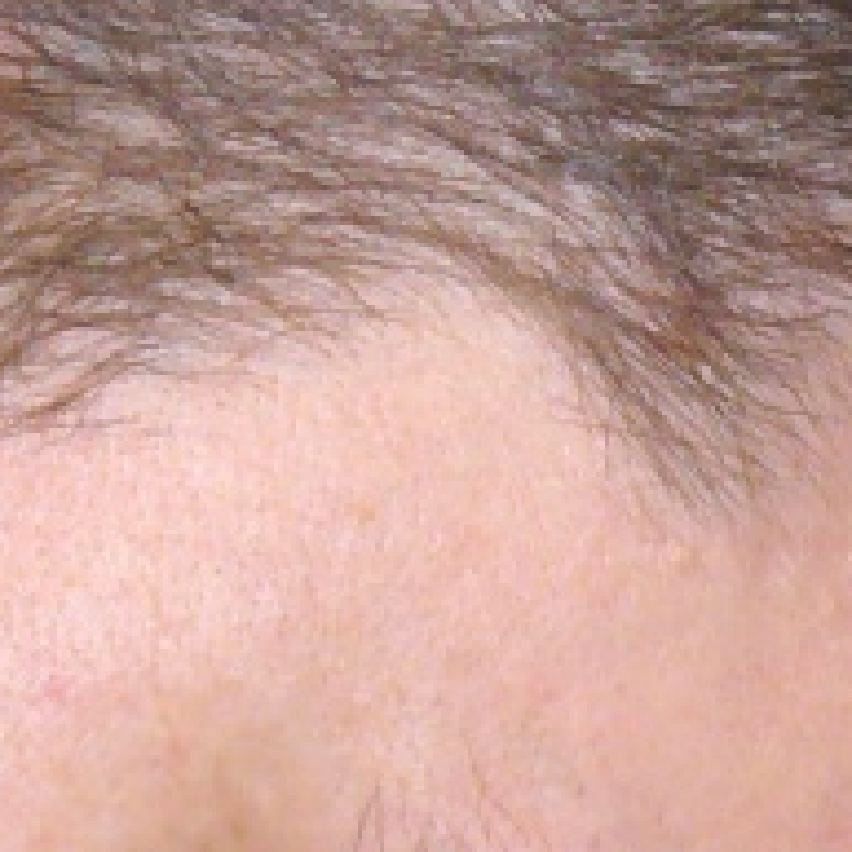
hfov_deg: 2.9
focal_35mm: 597
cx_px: 84
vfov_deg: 2.9
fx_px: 16624
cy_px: 561
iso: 200
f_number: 3.7
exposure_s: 1/60
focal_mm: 21
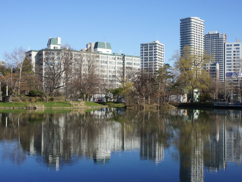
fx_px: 301
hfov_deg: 43.8
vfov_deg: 33.6
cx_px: 132
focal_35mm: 43
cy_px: 91
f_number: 11
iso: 400
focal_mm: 26
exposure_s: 1/400
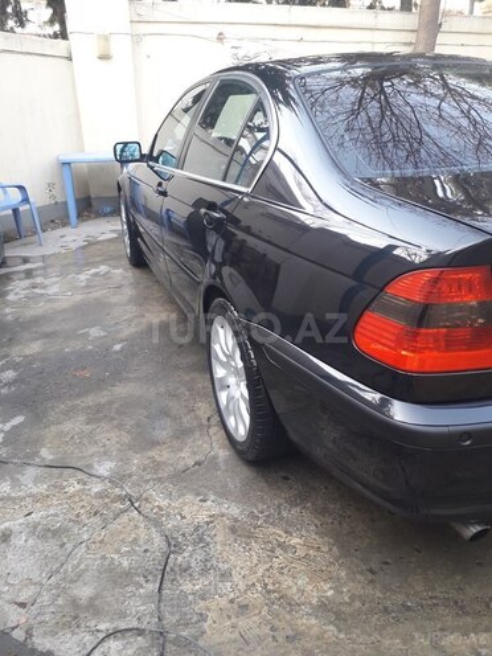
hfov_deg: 51.4
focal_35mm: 27
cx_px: 246
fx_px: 512
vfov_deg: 65.3
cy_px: 328
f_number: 1.9
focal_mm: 3.6
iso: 80
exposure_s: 1/100
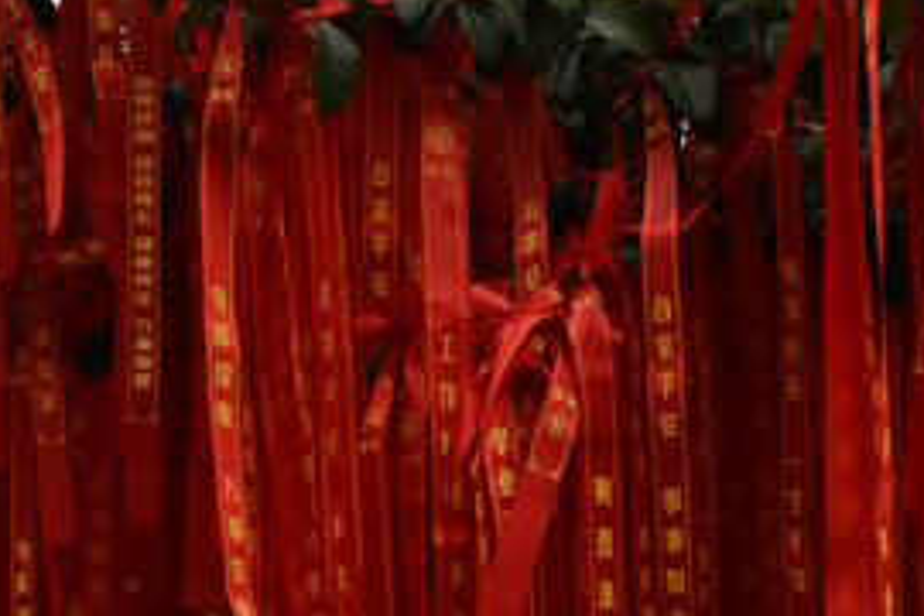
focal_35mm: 69
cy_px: 469
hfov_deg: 29.2
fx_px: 1771
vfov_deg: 19.6
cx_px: 441
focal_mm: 23
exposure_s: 1/320
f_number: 7.1
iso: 1600
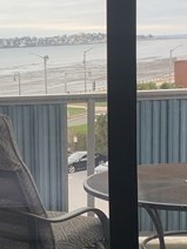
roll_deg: +2.3
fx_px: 677
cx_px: -20
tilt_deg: -7.5
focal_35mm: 94
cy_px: 167
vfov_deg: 20.8
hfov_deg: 15.3
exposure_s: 1/154
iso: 25
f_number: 1.8
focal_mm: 4.25
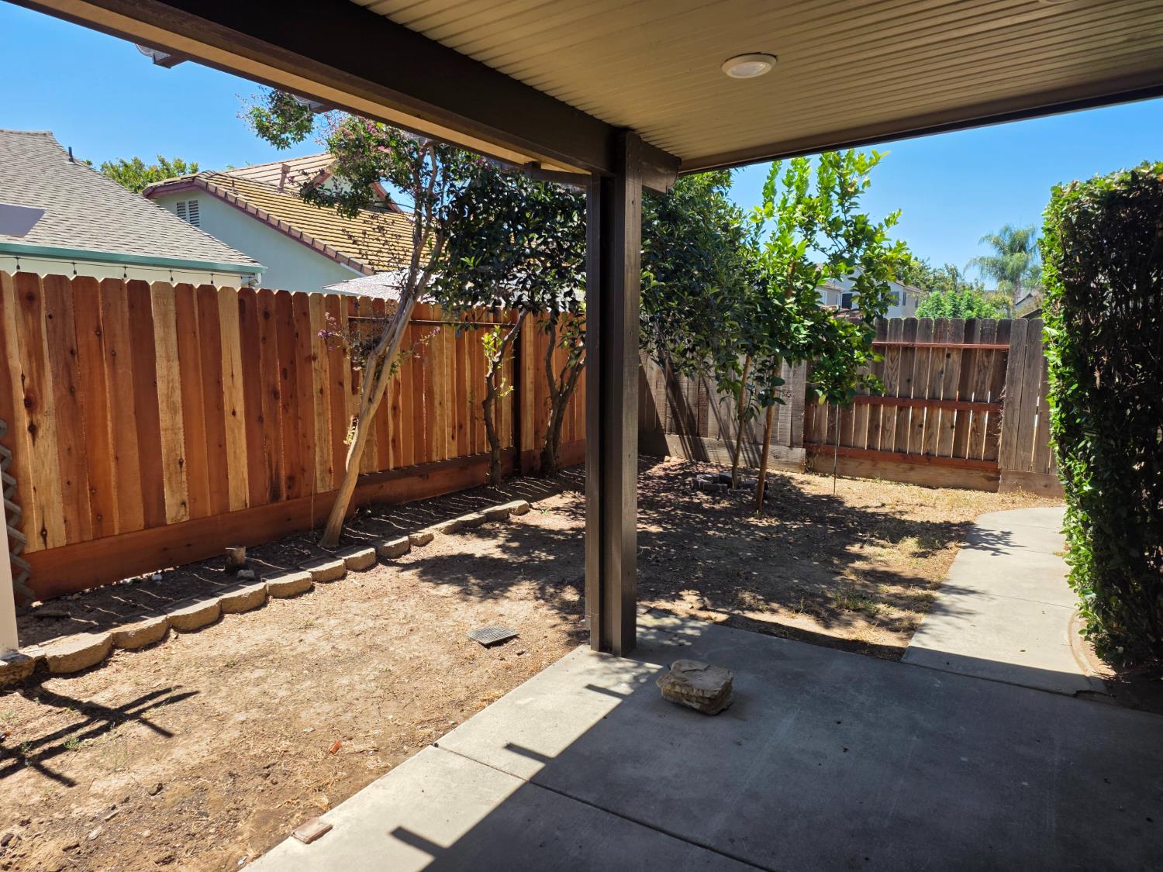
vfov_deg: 58.9
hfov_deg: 73.9
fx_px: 773
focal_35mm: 23
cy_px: 436
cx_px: 582
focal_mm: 6.3
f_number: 1.7
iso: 80
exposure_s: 1/2470
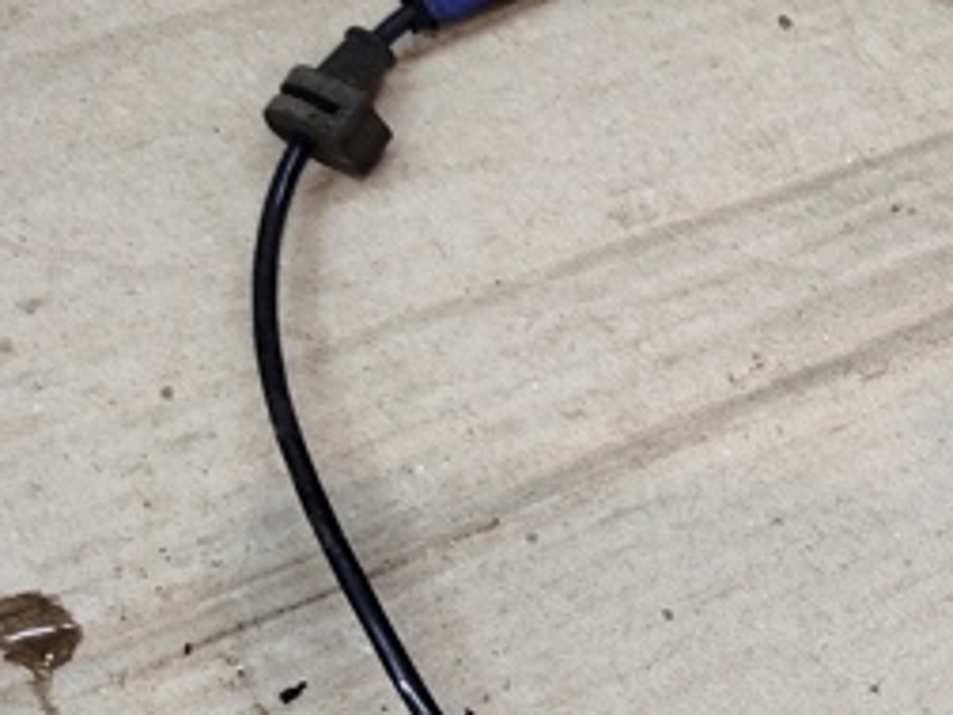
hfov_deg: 29.1
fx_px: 1679
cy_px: 393
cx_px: 1002
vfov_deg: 24.0
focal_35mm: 61
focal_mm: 5.31
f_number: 1.7
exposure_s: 1/33
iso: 320
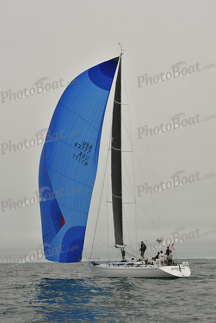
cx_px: 108
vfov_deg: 28.8
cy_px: 162
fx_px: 630
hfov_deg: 19.5
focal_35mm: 70
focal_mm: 70
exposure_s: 1/800
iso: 320
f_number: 11
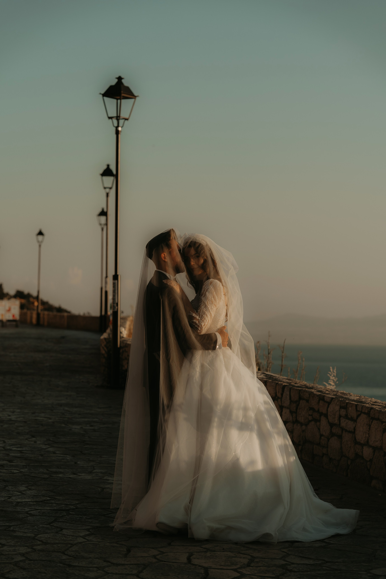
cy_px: 290
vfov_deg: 23.9
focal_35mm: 85
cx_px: 193
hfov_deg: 16.1
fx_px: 1367
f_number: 3.5
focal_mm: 85
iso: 250
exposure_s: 1/1250
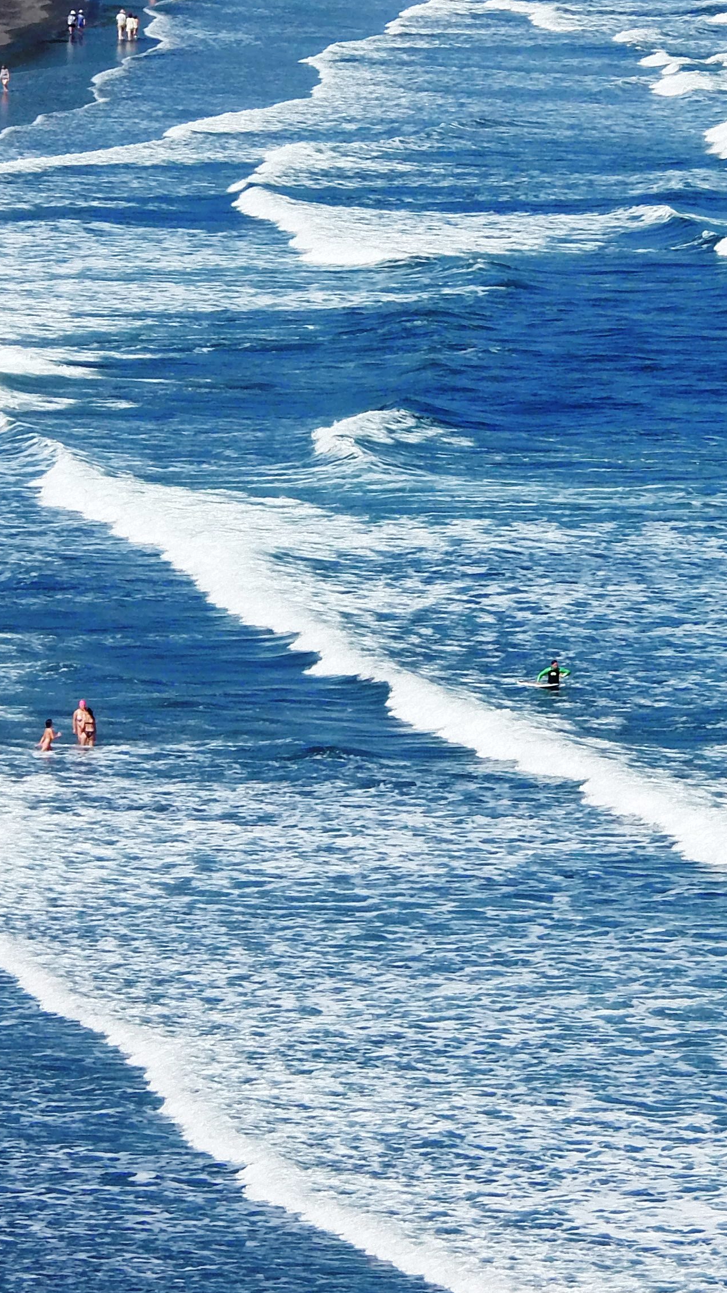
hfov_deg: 4.4
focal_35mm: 275
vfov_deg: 7.8
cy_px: 502
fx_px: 9426
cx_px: 329
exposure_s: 1/800
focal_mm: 23.8
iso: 100
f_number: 4.6
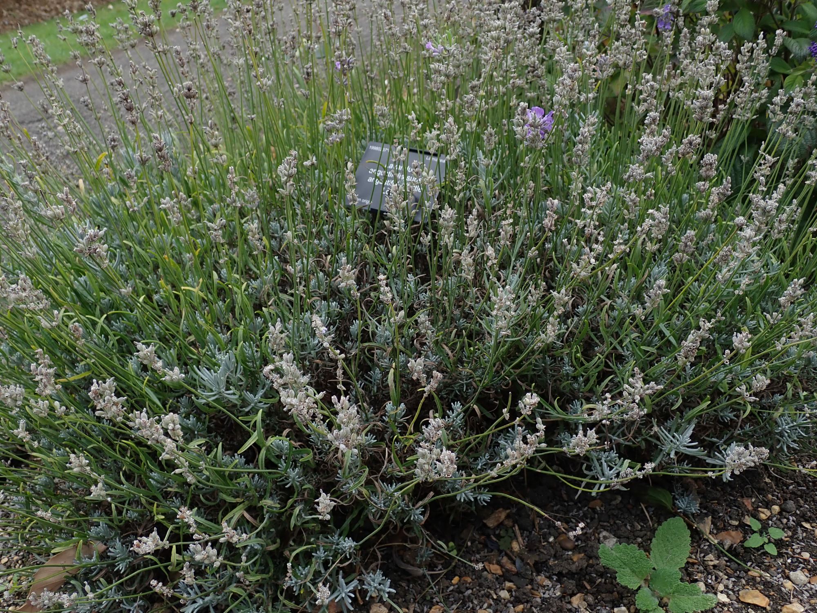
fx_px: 708
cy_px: 306
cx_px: 408
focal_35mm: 30
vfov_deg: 46.8
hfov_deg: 60.0
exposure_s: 1/160
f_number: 3.2
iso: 100
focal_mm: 5.5
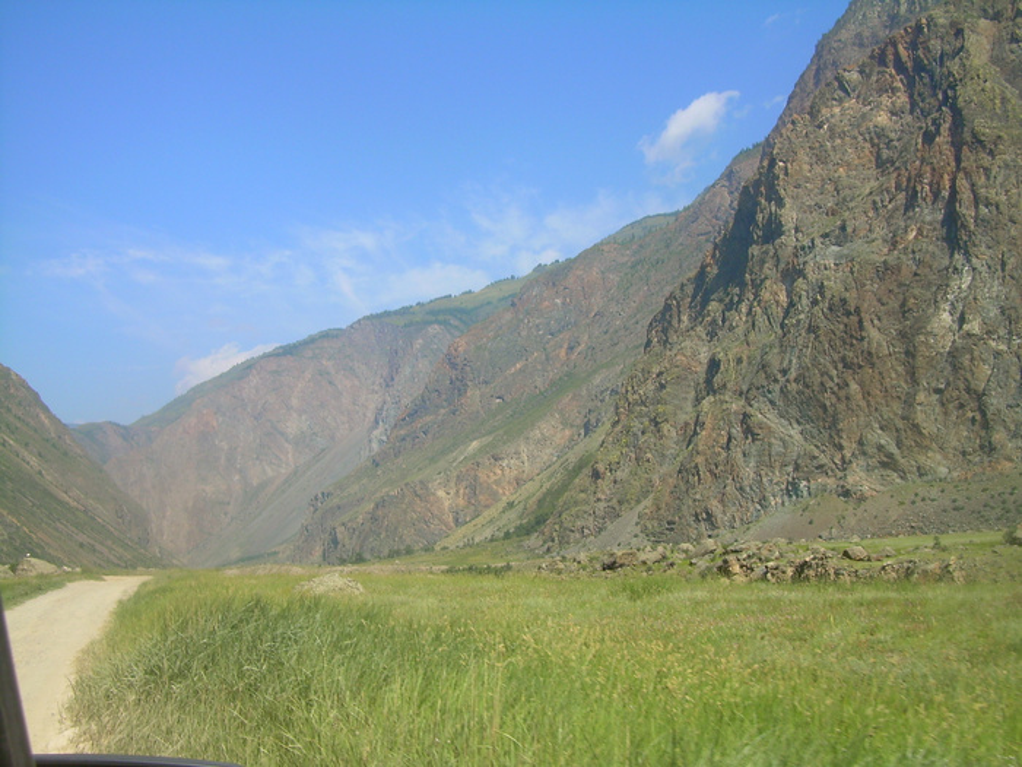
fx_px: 1122
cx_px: 511
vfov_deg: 37.7
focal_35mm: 38
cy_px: 384
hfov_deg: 49.0
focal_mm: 6.3
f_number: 4.6
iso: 50
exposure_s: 1/354
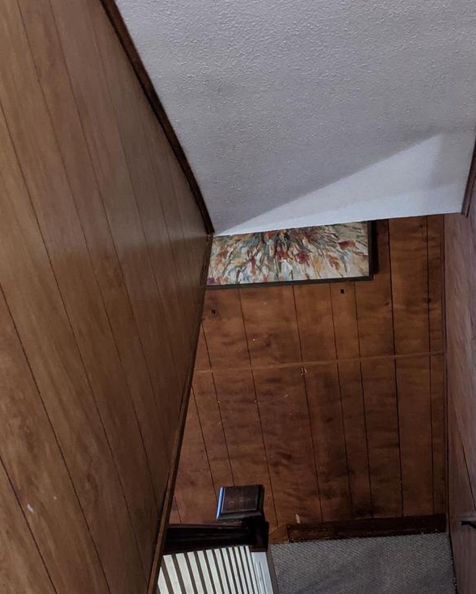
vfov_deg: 33.6
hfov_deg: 27.5
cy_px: 435
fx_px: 968
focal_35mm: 55
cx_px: 300
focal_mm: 4.38
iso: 871
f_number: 1.73
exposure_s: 1/24
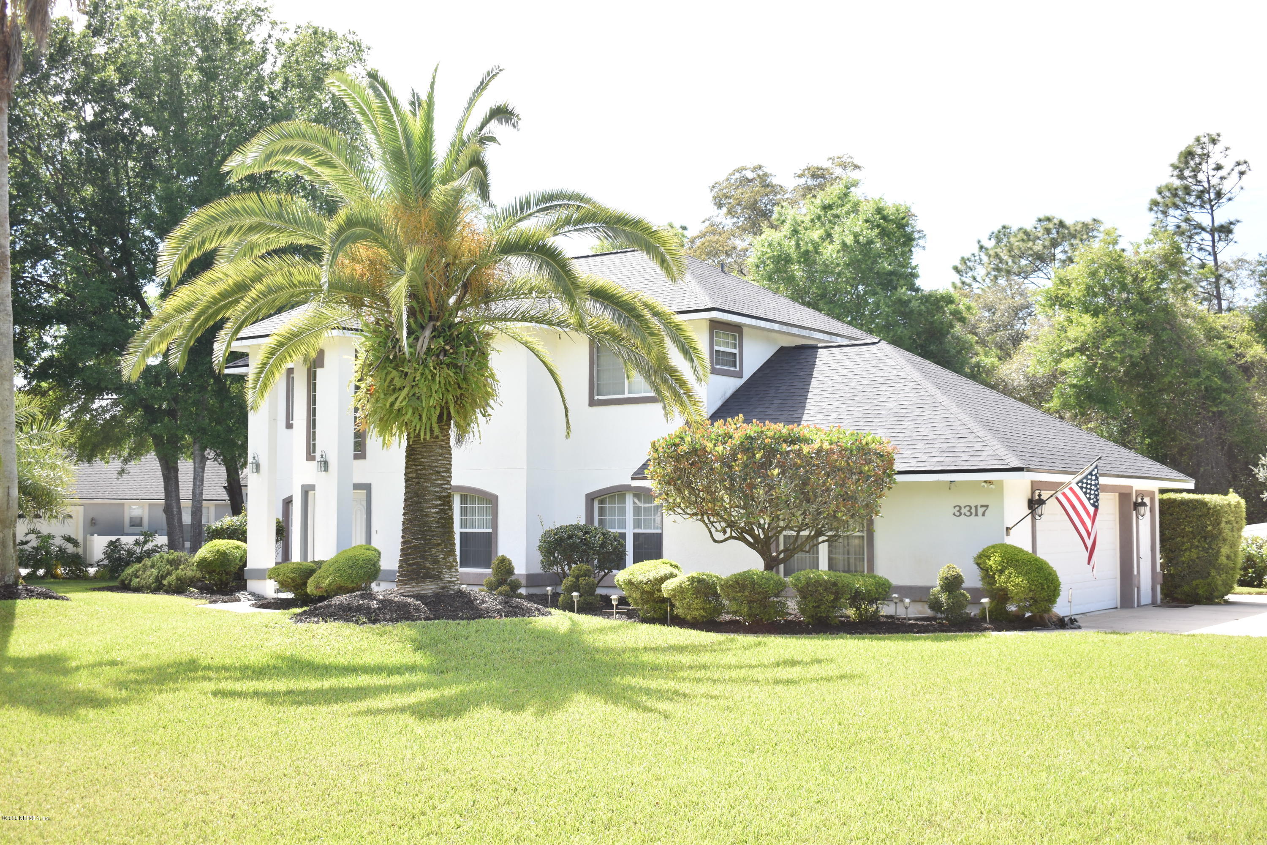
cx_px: 634
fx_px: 1425
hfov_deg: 47.9
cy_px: 422
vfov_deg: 33.0
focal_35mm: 40
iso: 100
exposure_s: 1/200
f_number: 4.5
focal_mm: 27
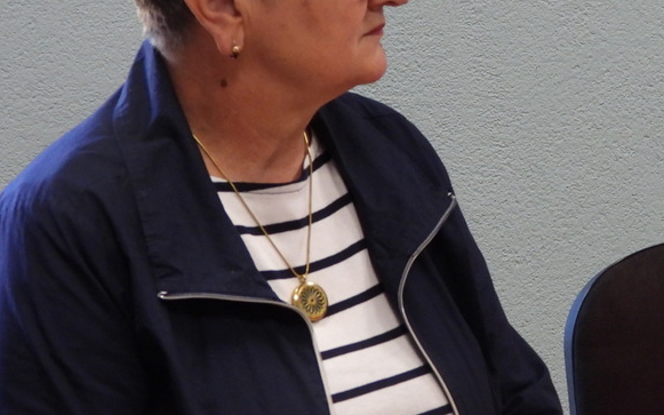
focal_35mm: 186
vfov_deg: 7.0
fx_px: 3366
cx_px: 616
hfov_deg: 11.2
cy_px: 86
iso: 400
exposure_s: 1/30
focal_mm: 15.3
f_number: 3.5
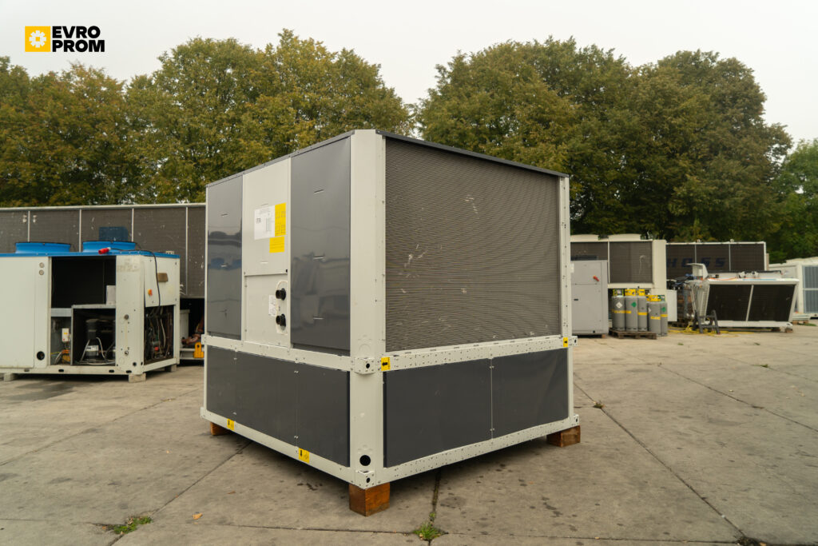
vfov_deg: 53.1
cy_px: 273
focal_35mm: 24
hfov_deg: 73.7
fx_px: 545
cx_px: 409
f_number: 4
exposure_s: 1/100
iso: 160
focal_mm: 24
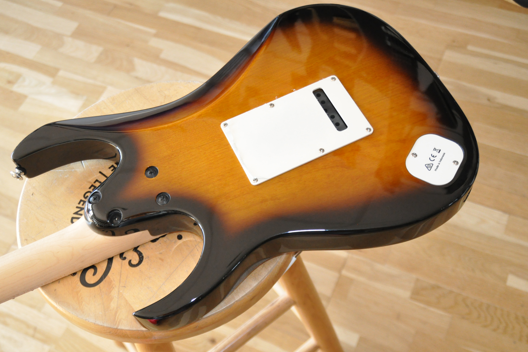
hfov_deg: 45.4
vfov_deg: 31.2
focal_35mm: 43
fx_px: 631
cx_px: 259
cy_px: 176
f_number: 5
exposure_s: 1/200
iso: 2000
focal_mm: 28
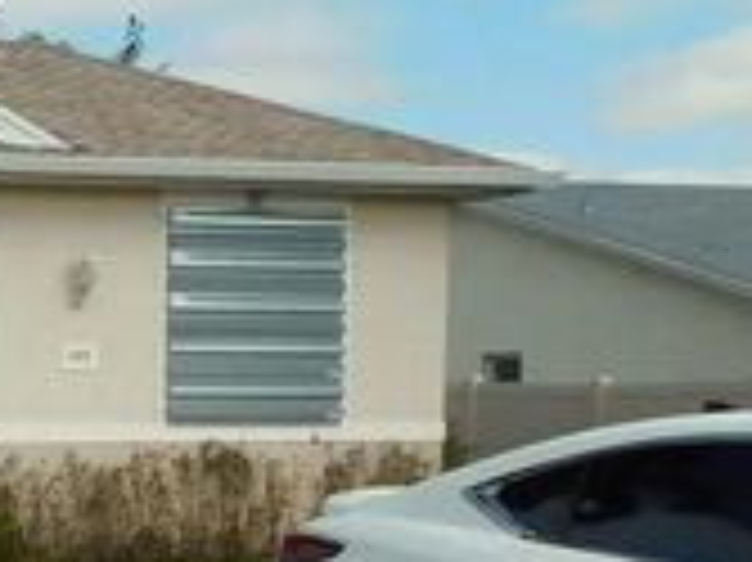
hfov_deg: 17.8
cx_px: -603
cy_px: 531
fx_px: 1910
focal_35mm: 88
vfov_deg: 16.5
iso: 125
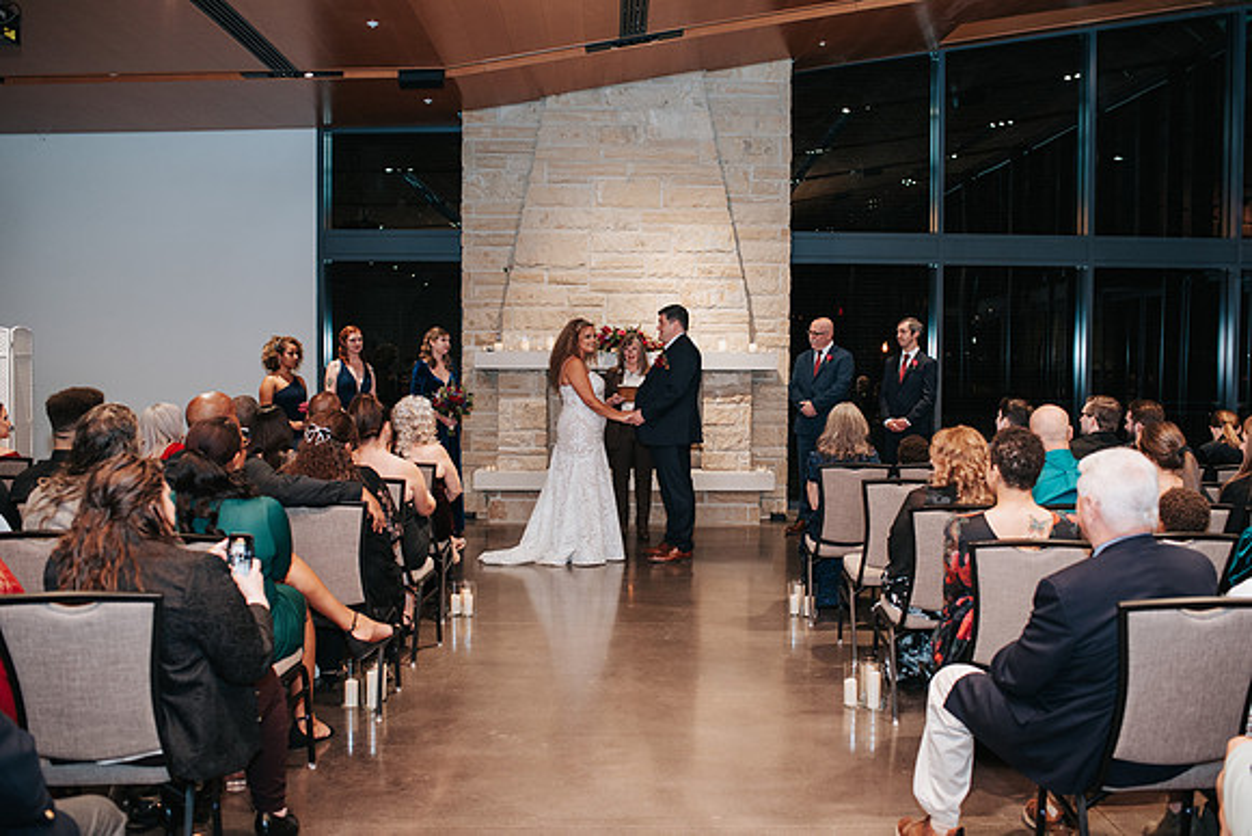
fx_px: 1253
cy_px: 418
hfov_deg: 53.1
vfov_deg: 36.9
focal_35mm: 36
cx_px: 641
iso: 1000
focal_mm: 35
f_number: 2.8
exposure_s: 1/200
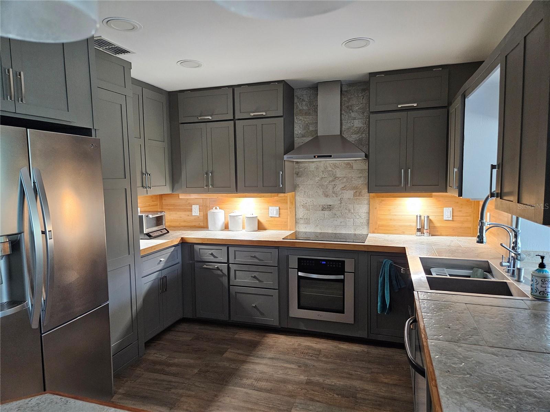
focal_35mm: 23
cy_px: 206
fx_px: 365
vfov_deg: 58.9
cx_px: 275
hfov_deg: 73.9
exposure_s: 1/60
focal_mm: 5.4
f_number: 1.8
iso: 640
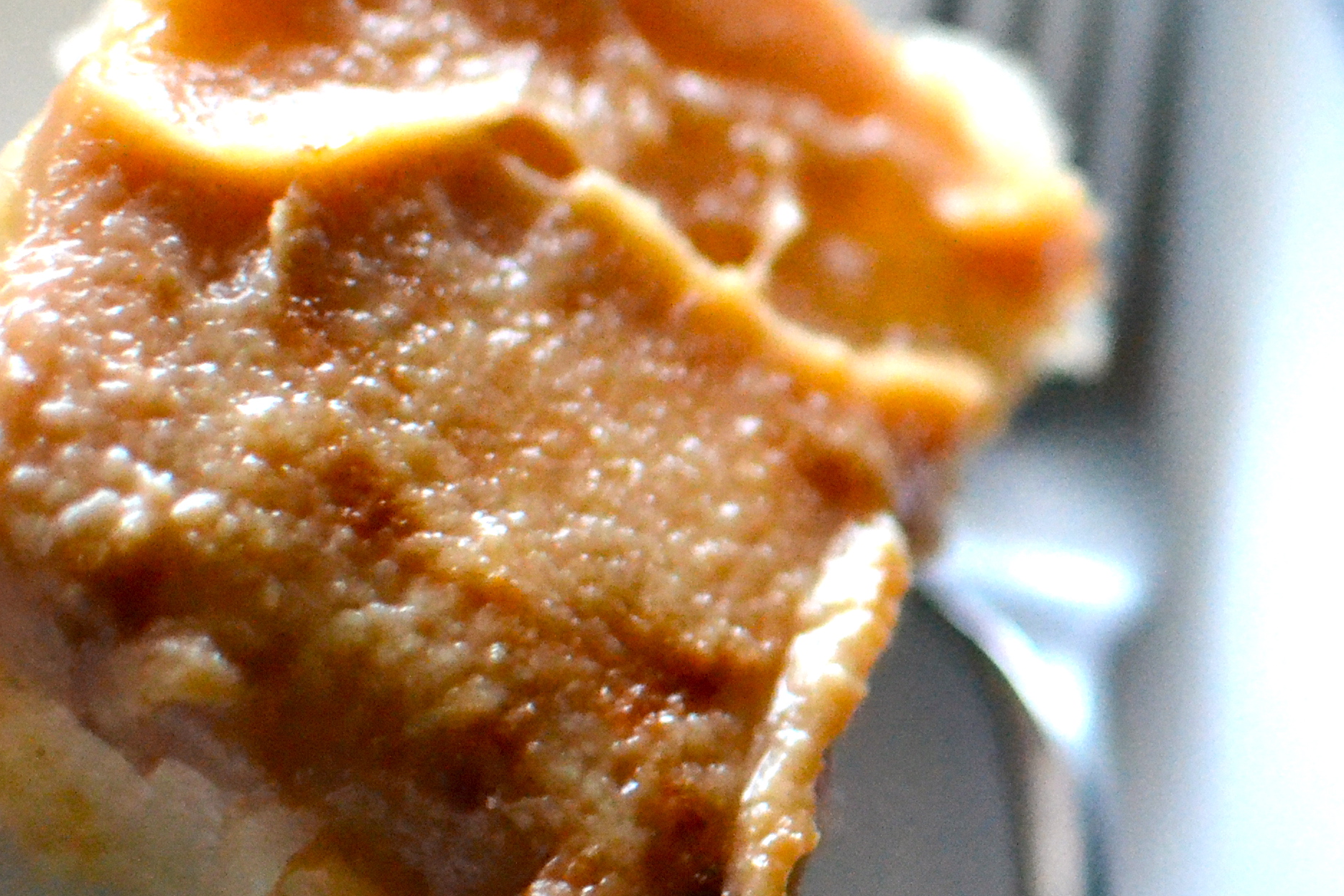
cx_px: 1325
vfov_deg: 10.6
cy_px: 277
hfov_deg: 15.6
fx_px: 4824
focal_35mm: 129
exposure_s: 1/30
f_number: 1.8
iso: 3200
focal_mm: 35
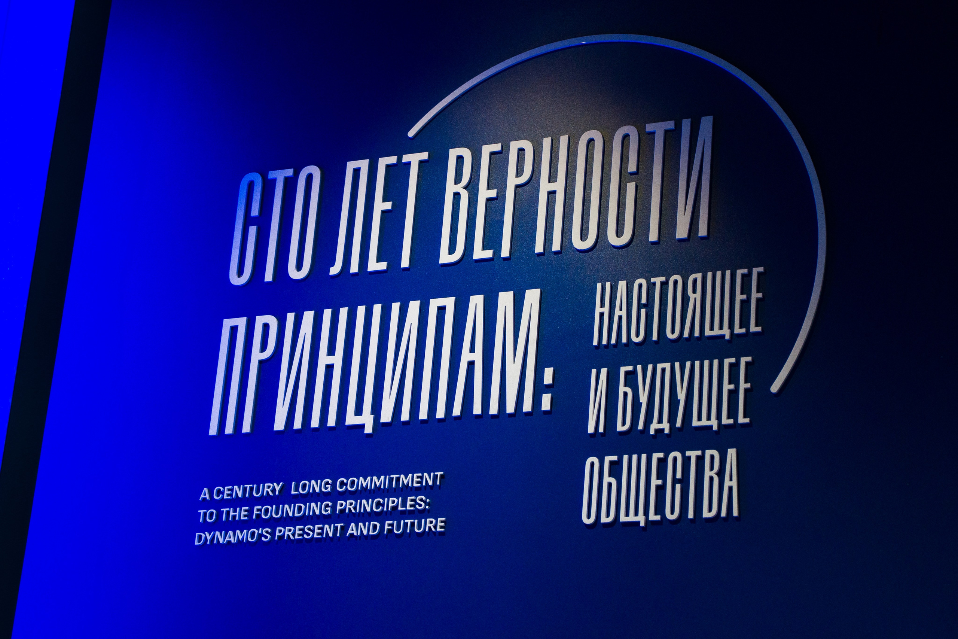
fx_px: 2333
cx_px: 473
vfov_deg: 15.6
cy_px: 321
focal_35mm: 88
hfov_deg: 23.2
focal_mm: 53
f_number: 2.8
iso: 1000
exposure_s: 1/250
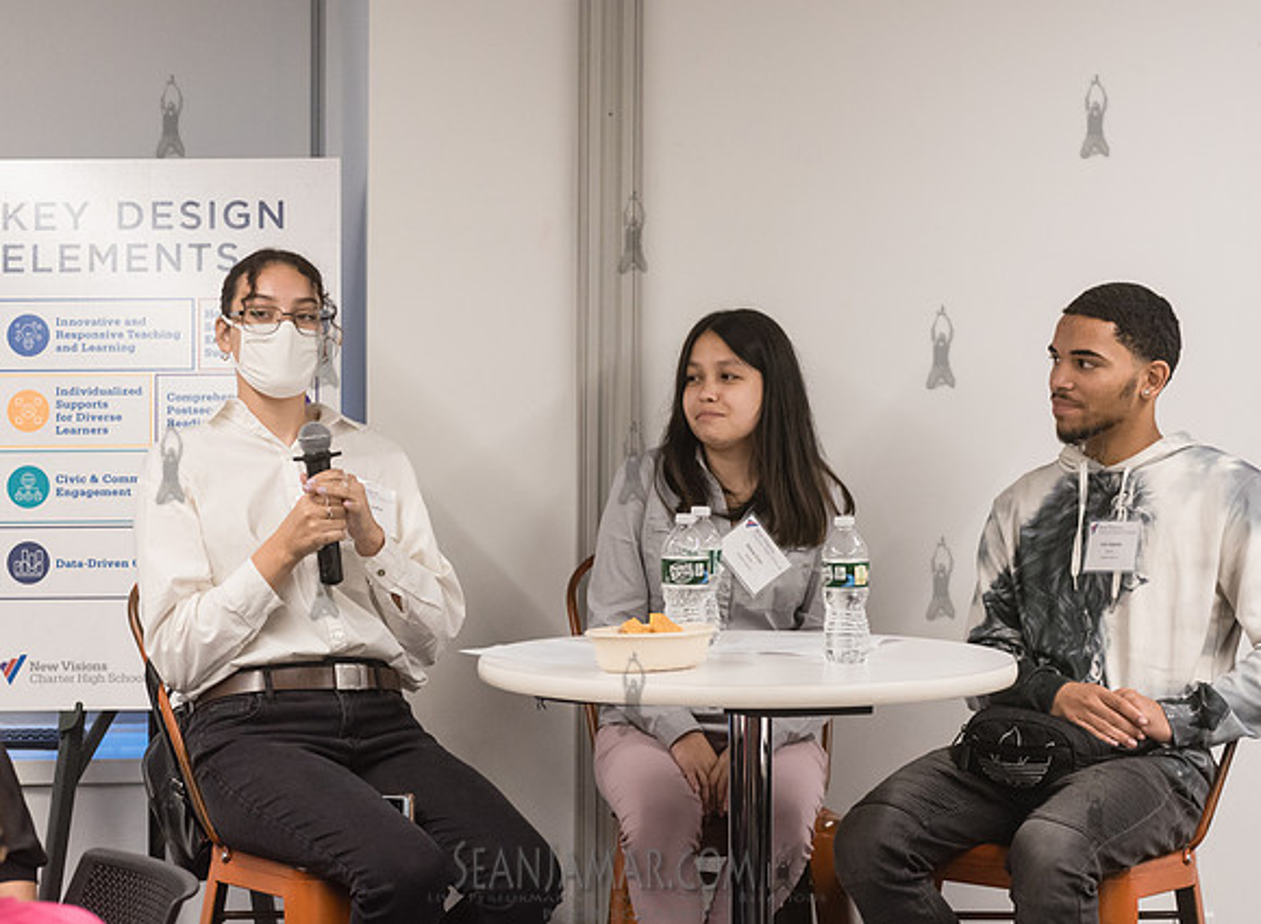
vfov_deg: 15.6
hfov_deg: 21.2
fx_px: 3362
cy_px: 468
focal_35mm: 93
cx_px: 515
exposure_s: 1/250
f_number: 4
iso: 2500
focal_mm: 80
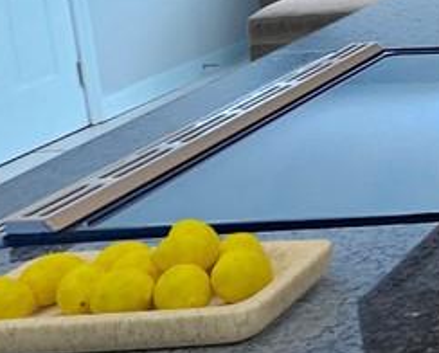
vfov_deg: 17.8
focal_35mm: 83
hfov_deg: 14.5
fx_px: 1080
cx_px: 1068
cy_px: -57
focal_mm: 2.2
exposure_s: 1/60
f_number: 2.2
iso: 320
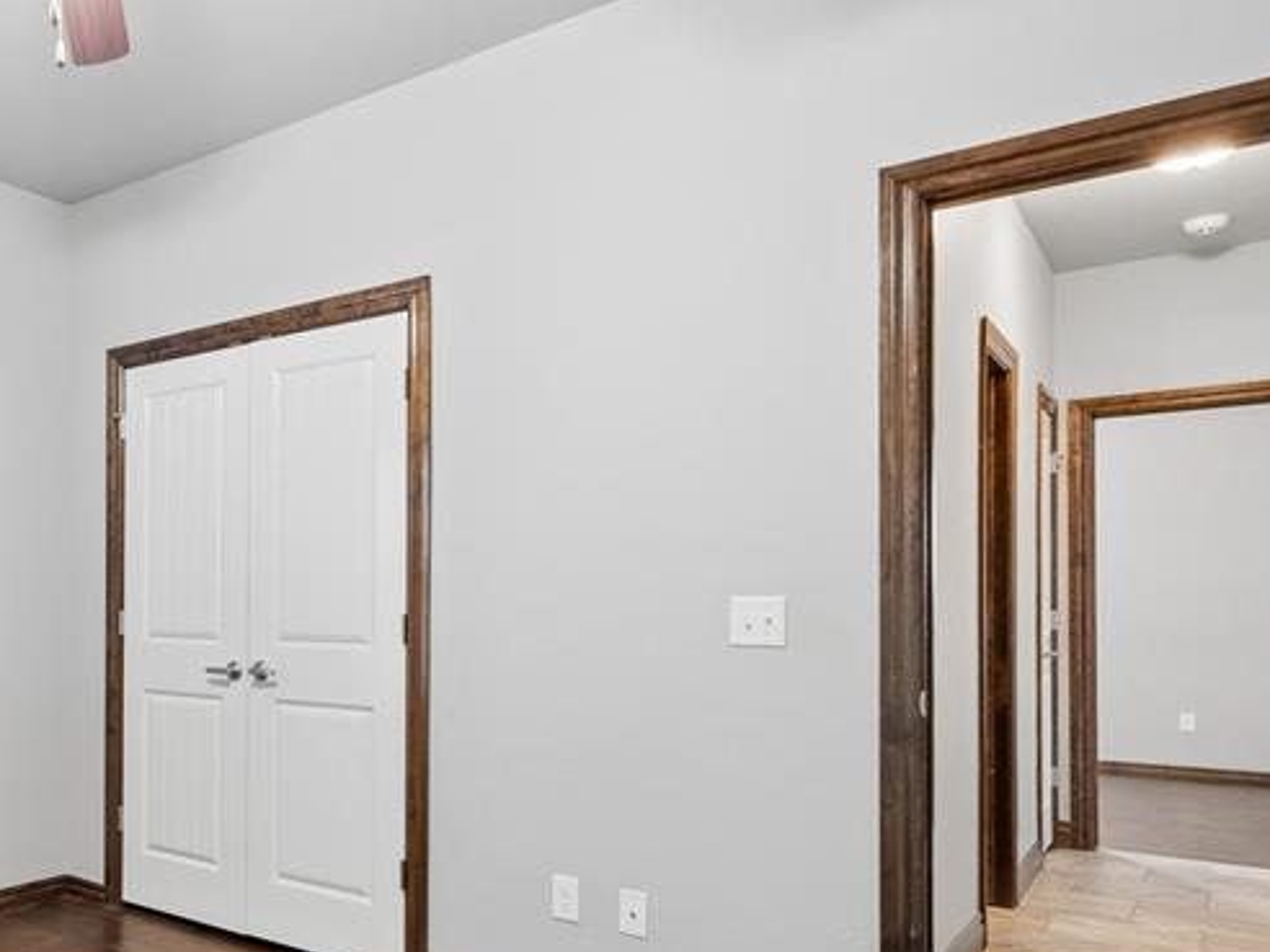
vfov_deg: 46.4
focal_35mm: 30
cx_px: 143
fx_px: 1101
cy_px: 586
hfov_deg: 53.1
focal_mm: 10
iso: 100
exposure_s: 1/2
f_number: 6.3
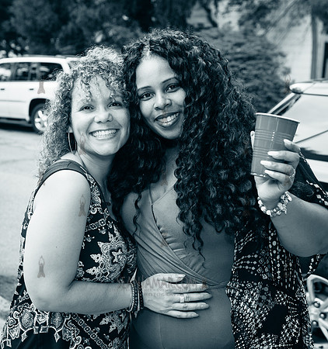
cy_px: 193
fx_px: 611
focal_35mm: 55
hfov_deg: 30.0
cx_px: 145
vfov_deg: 31.9
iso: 800
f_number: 4
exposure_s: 1/400
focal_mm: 38
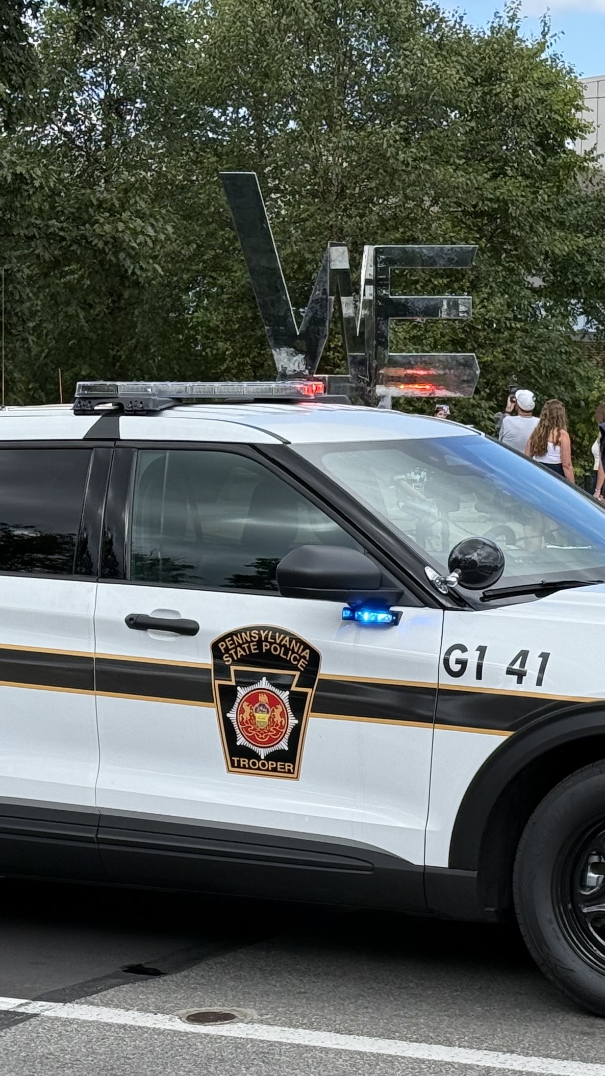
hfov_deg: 12.1
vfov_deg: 21.3
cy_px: 696
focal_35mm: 100
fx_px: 2853
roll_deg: -0.4
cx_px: 327
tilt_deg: -7.1
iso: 80
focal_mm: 6.76
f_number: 1.78
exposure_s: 1/2088
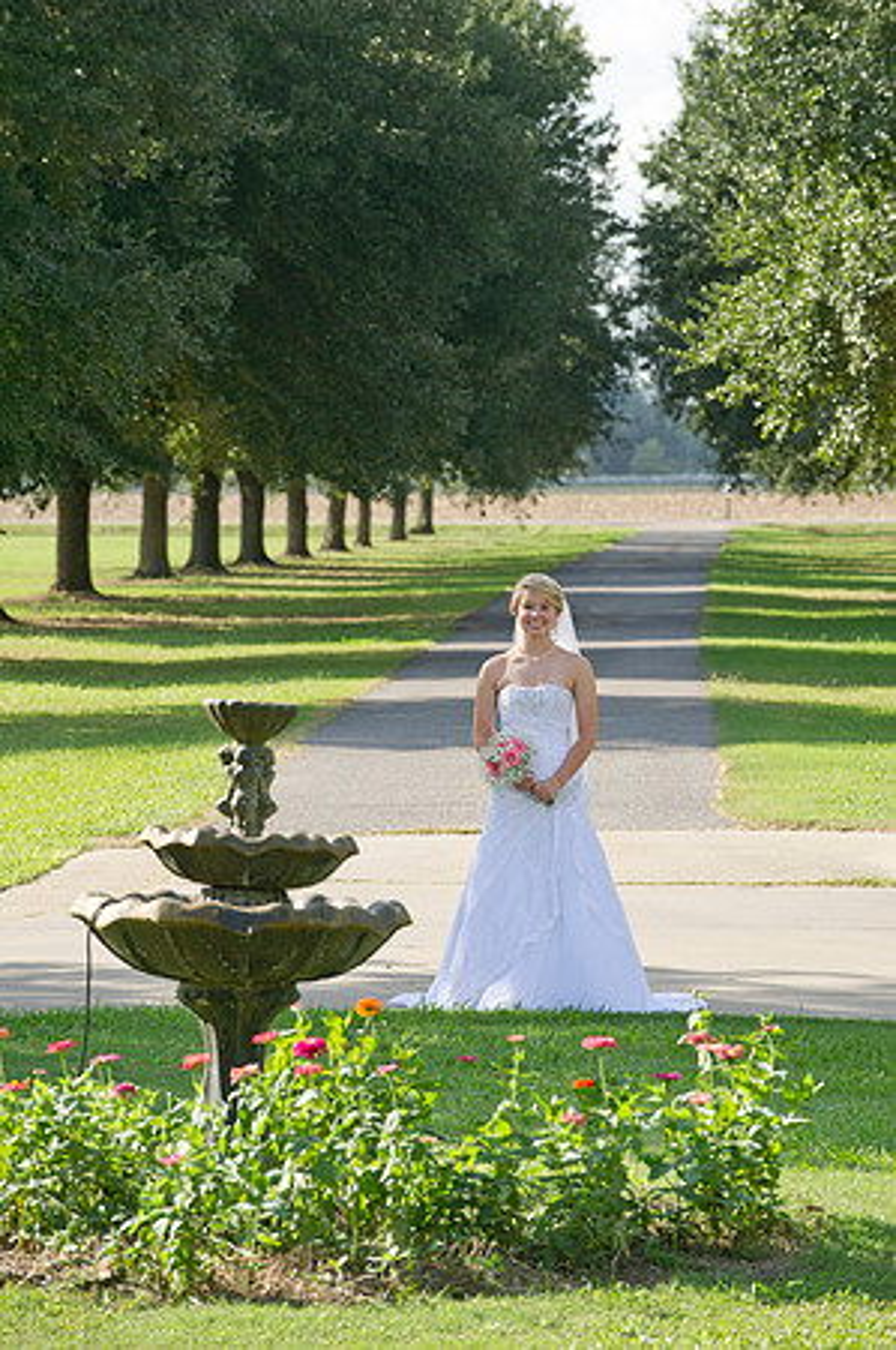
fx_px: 7483
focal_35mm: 200
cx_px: 448
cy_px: 675
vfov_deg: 10.3
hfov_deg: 6.9
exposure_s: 1/250
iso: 250
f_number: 6.3
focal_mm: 200
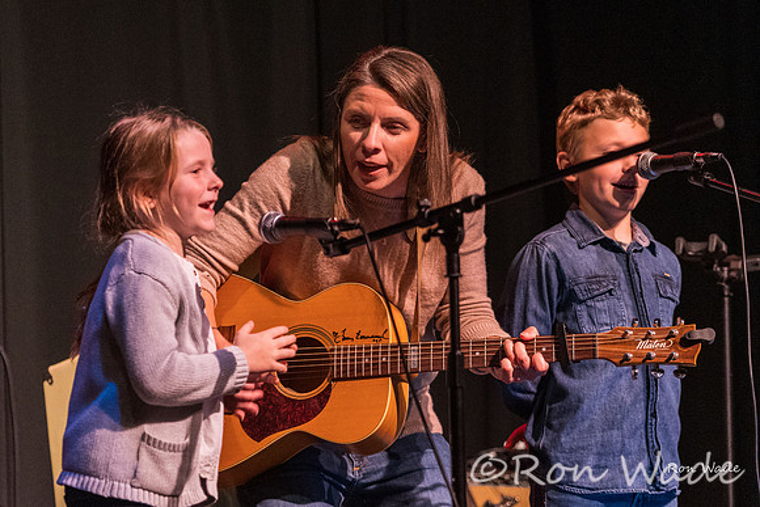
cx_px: 306
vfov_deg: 7.8
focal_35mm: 177
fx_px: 3741
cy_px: 266
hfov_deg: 11.6
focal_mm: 139
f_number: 4
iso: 6400
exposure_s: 1/200
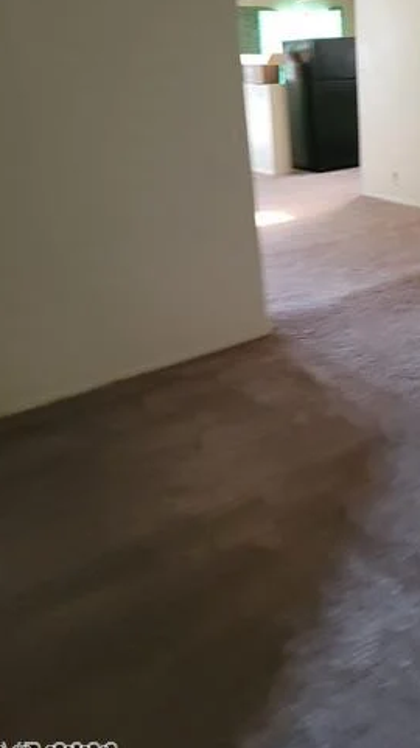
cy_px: 309
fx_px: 674
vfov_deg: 57.7
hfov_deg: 33.7
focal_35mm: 34
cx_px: 330
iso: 400
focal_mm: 7
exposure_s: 1/40
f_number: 1.8
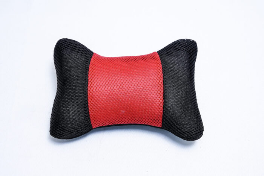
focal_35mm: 70
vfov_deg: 19.5
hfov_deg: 28.8
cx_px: 132
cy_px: 88
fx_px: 514
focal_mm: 70
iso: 3200
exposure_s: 1/160
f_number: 9
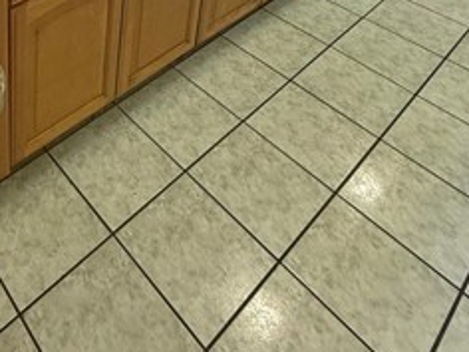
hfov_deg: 44.5
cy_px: -179
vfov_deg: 26.7
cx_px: 46
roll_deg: -0.2
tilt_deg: -16.5
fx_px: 515
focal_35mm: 38
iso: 400
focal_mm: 2.22
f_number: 2.2
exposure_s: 1/120
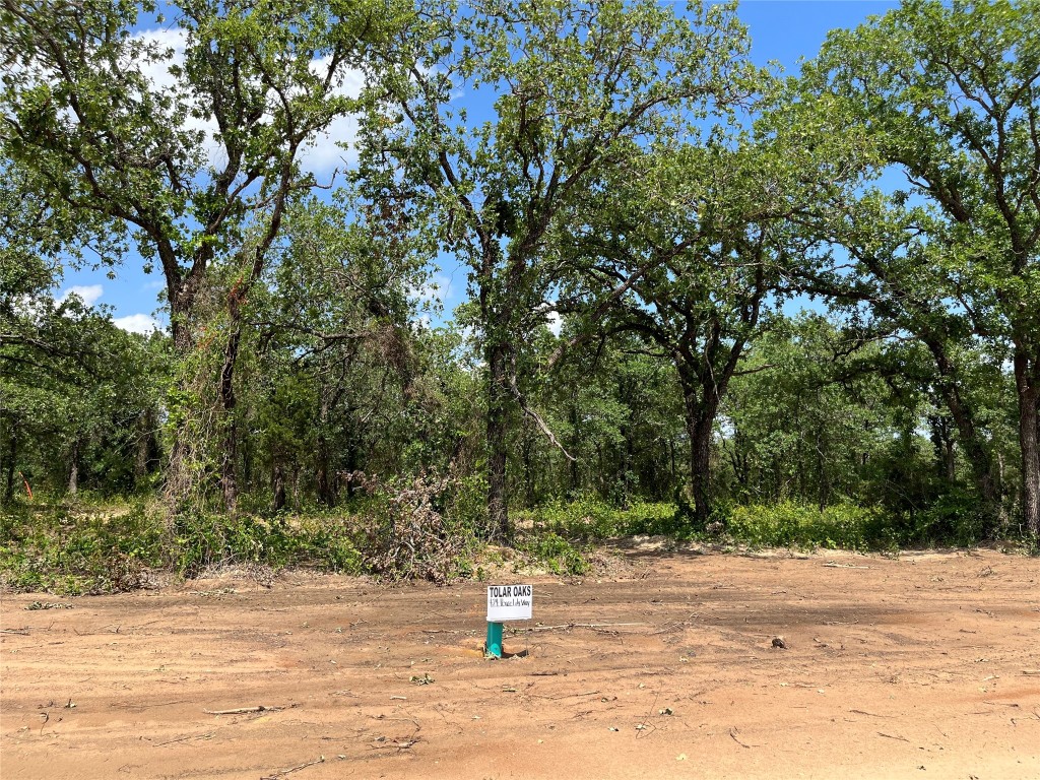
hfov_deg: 67.3
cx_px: 520
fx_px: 781
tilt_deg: +6.3
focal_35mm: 26
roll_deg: +1.4
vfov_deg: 53.1
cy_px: 390
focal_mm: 5.1
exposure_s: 1/2222
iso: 50
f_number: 1.6
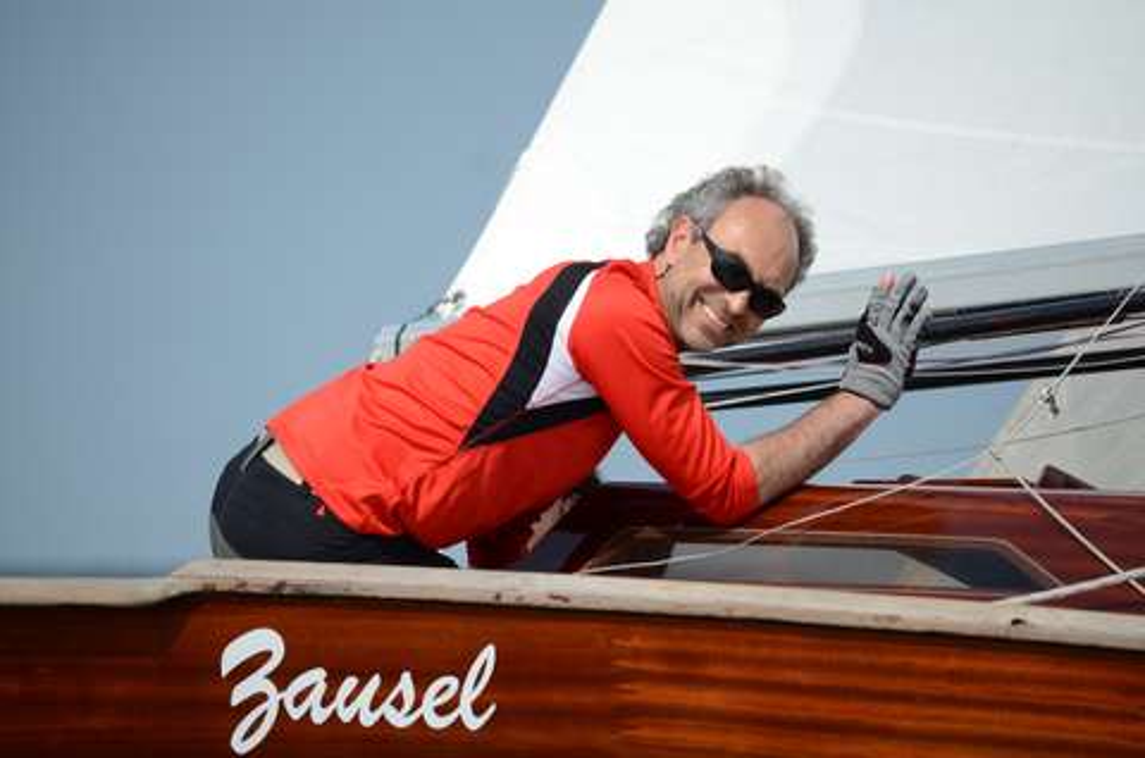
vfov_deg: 4.1
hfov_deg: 6.3
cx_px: 572
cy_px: 379
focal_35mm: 330
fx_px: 10475
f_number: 5.3
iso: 250
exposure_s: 1/2000
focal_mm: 220
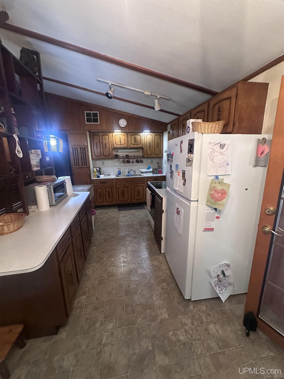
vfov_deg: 102.1
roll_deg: +0.7
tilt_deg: -12.0
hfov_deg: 85.7
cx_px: 142
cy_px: 190
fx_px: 153
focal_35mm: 14
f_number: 2.2
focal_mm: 2.22
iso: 800
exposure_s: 1/60
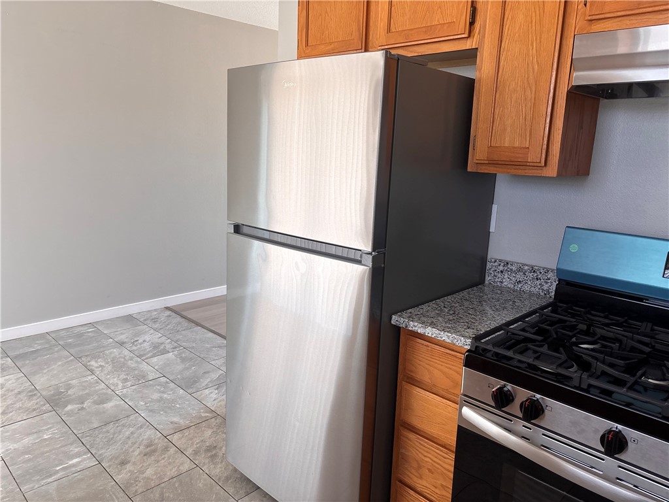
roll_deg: -1.9
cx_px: 334
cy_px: 251
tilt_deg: -11.7
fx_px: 502
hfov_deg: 67.3
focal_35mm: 26
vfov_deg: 53.1
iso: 125
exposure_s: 1/106
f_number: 1.6
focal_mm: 5.96
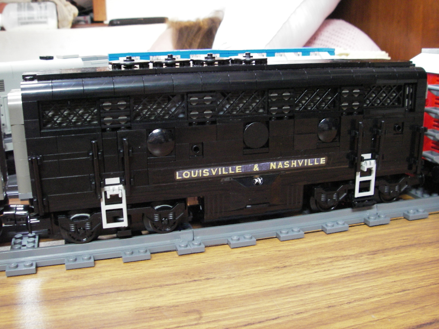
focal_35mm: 38
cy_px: 164
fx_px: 482
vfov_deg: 37.7
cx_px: 220
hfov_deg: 49.0
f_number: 3.3
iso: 200
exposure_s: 1/4
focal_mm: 6.3
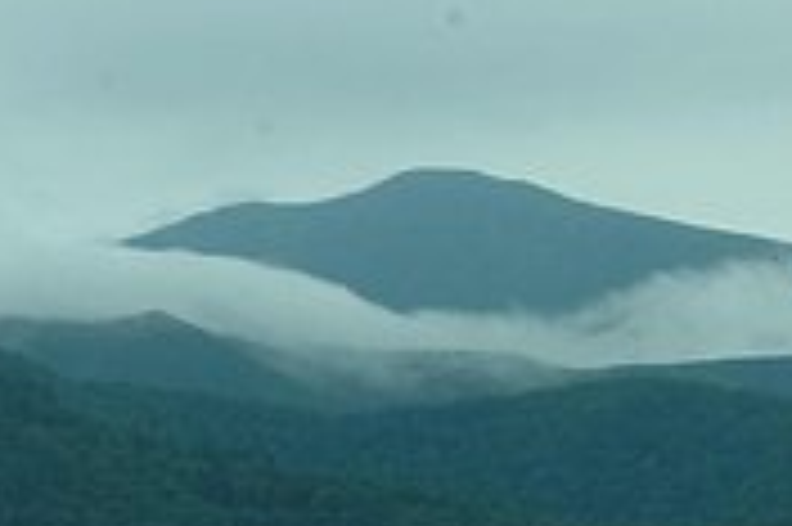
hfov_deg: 7.3
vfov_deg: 4.8
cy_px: 279
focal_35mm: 283
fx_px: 6230
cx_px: 706
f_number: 11
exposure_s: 1/500
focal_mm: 65
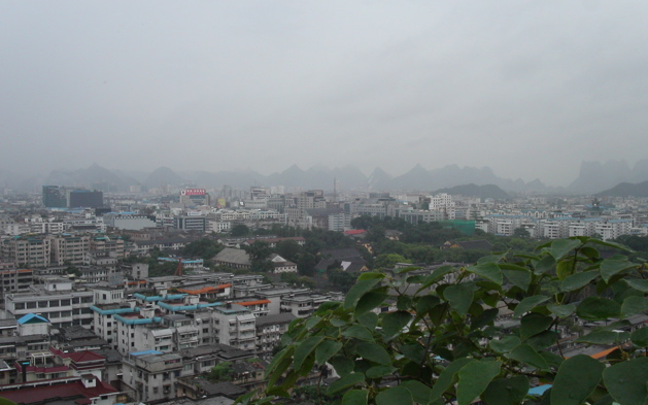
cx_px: 329
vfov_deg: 31.2
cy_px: 210
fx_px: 724
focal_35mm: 41
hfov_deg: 48.2
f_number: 6.7
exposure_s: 1/250
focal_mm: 7.8
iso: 100
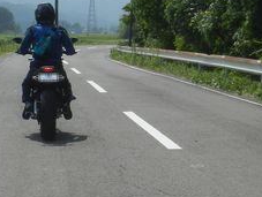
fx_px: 887
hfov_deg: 16.8
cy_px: 64
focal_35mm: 117
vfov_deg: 12.7
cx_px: 97
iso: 160
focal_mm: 6.7
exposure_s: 1/1000
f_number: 5
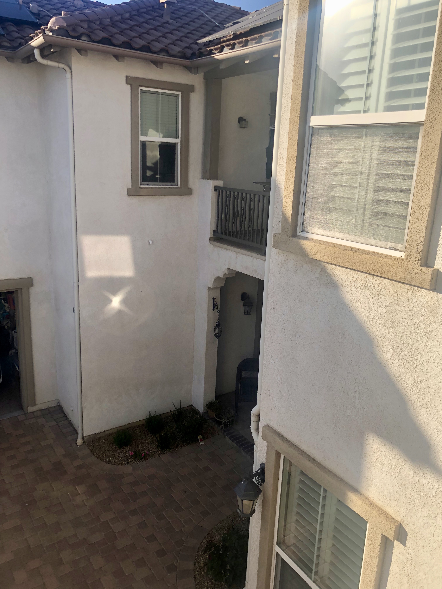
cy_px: 294
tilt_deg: -15.4
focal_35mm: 28
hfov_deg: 49.7
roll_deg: -3.5
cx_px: 221
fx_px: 477
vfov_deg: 63.4
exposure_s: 1/1350
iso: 20
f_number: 1.8
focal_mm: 4
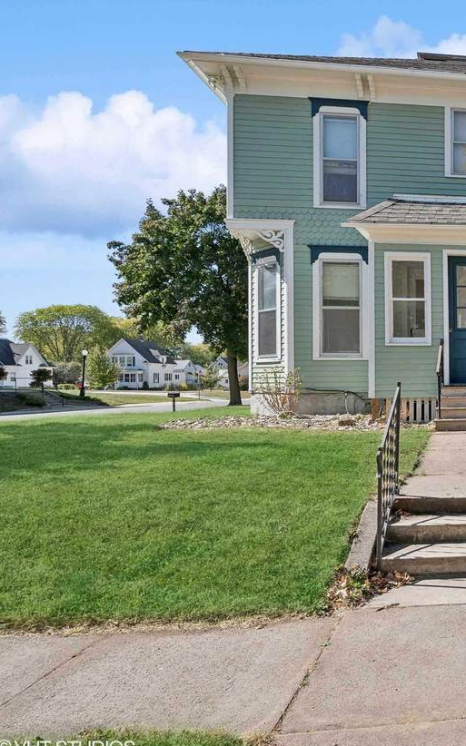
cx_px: 571
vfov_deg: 66.9
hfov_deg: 34.7
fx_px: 565
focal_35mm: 28
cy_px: 371
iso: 200
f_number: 8
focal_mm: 17.5
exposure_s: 1/640
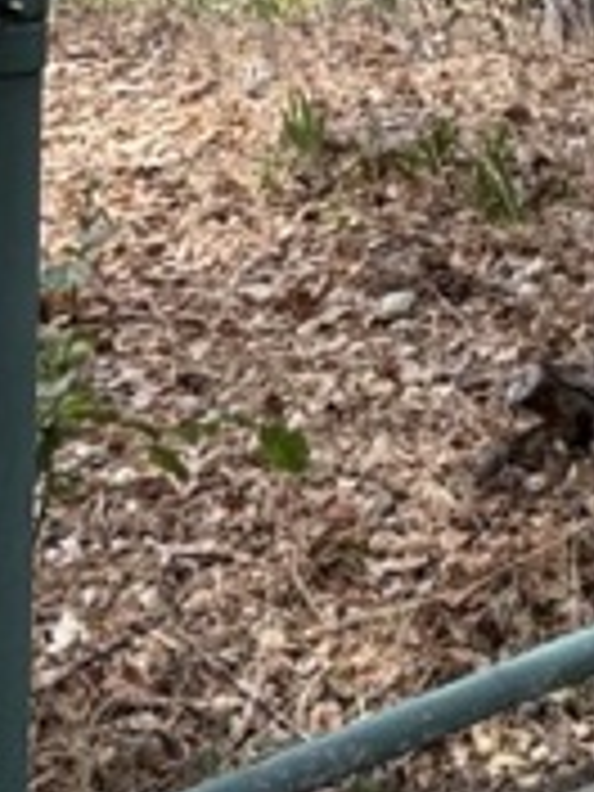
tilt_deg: -0.4
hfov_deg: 8.1
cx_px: 1112
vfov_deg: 10.2
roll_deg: -1.5
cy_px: -886
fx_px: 4050
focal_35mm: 177
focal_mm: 5.96
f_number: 1.6
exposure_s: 1/596
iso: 64
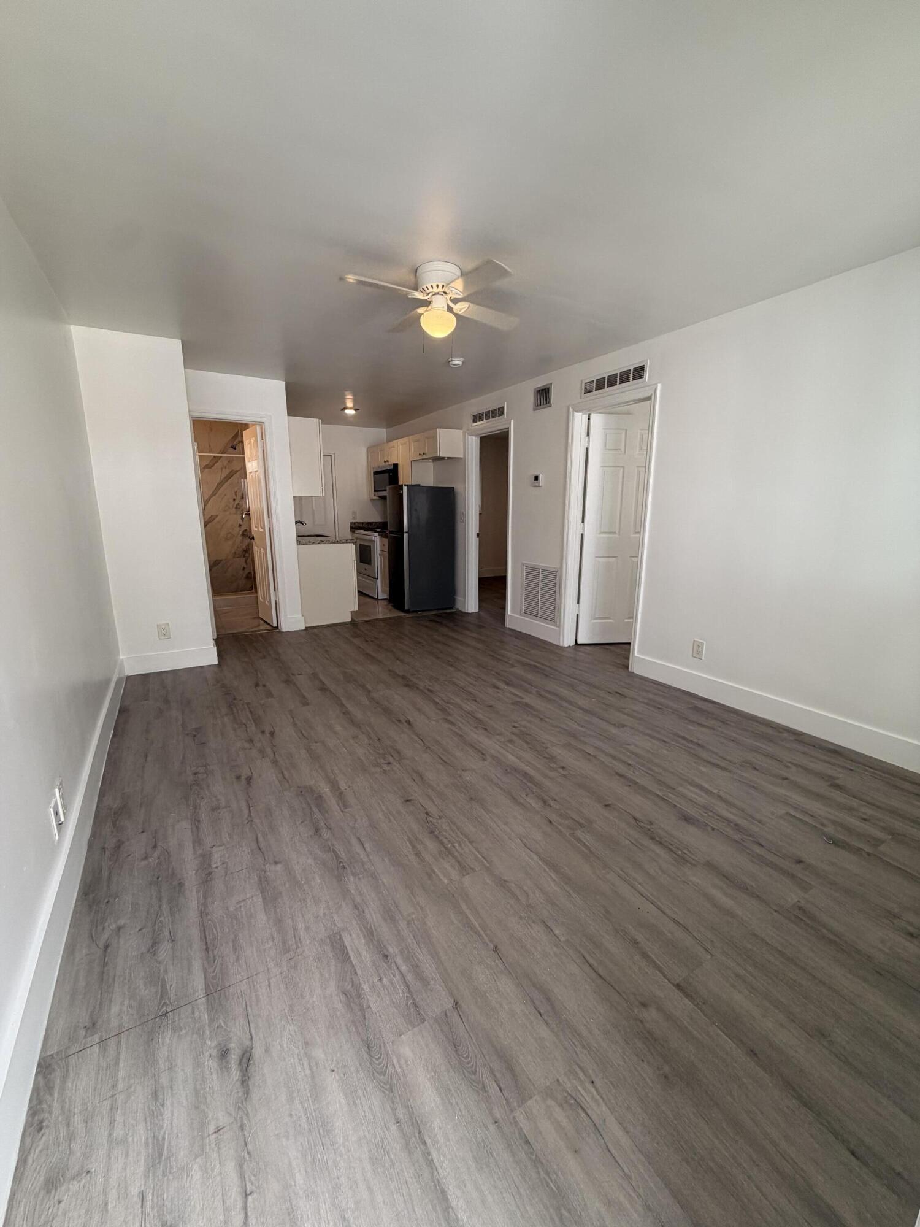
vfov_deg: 102.1
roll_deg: +0.0
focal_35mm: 14
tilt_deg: -12.5
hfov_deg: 85.7
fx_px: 496
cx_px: 460
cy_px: 614
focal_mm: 2.22
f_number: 2.2
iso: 80
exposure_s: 1/120
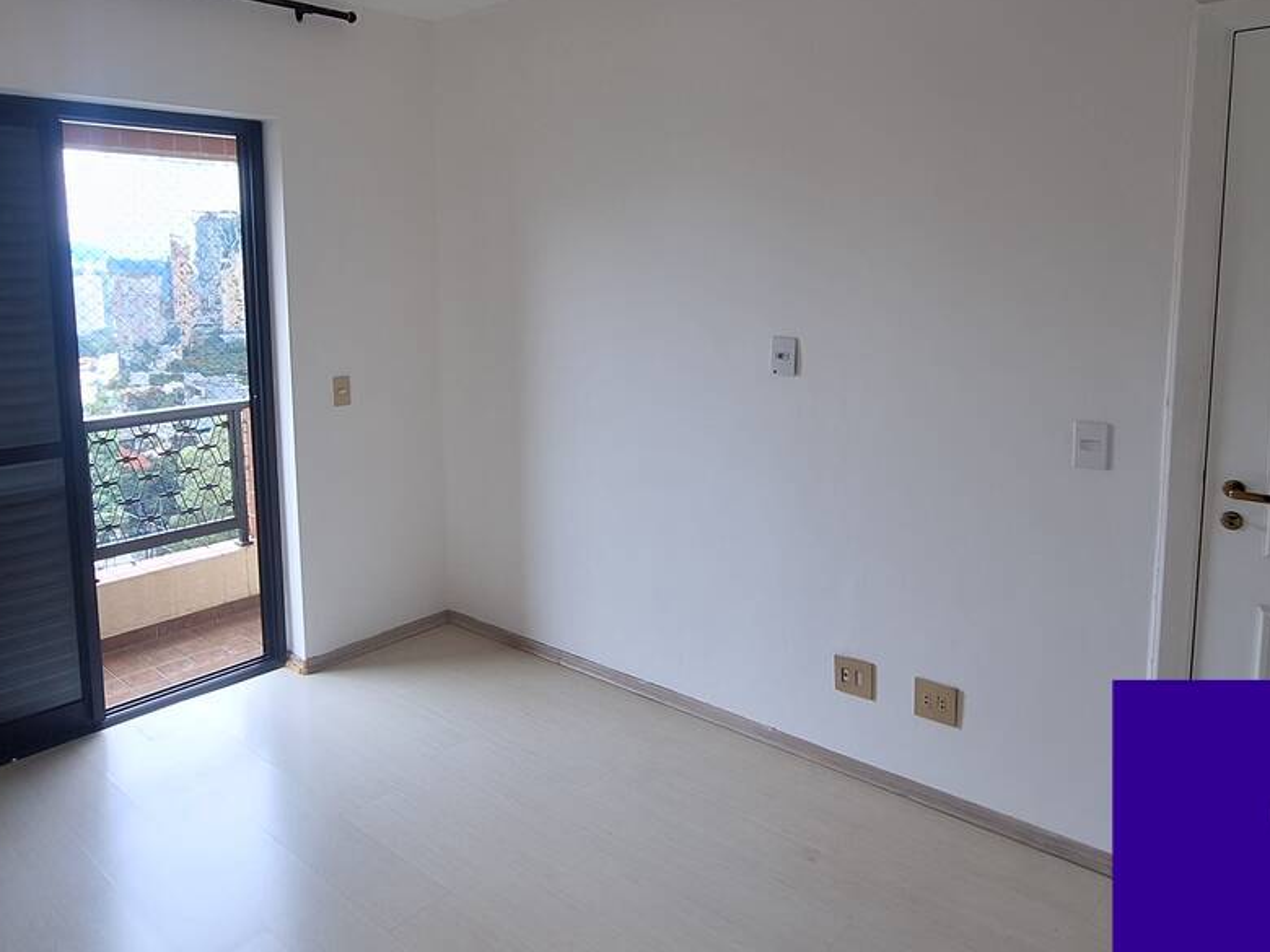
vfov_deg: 56.3
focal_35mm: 24
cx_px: 521
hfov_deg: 71.0
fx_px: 881
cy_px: 373
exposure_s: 1/60
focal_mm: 1.74
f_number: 2.2
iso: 50
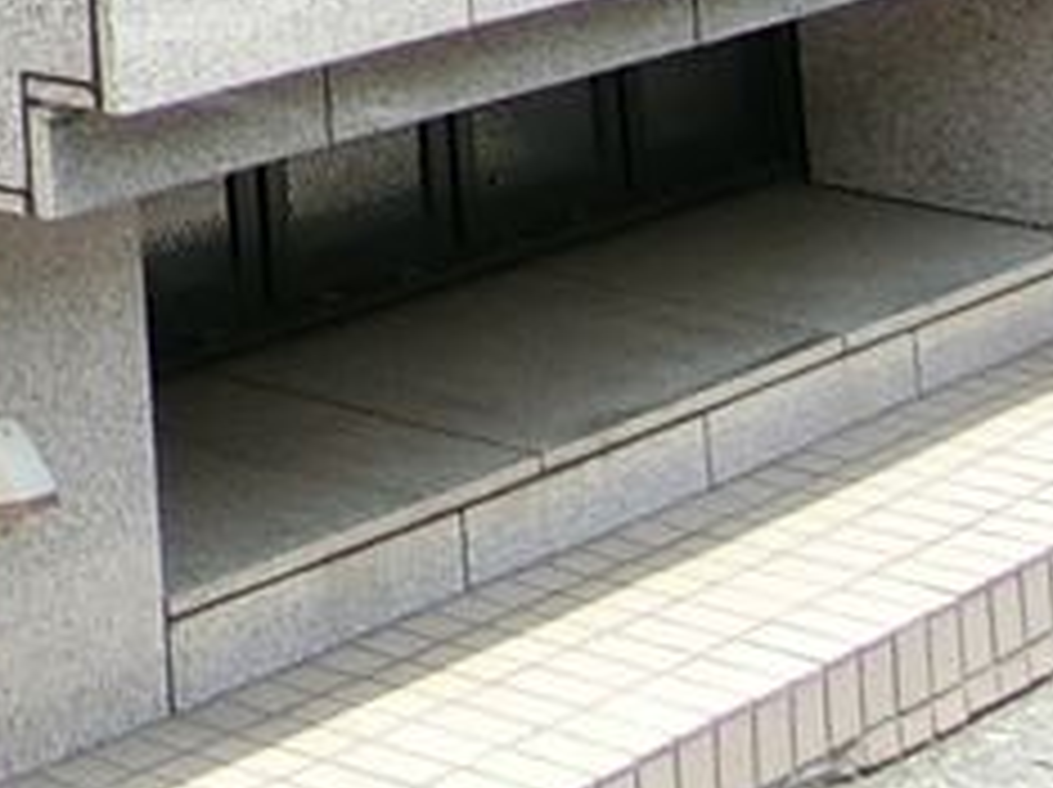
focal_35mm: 130
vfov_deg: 9.5
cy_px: -1364
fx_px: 3950
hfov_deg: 10.8
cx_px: -2002
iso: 80
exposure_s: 1/500
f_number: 2.7
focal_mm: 4.06
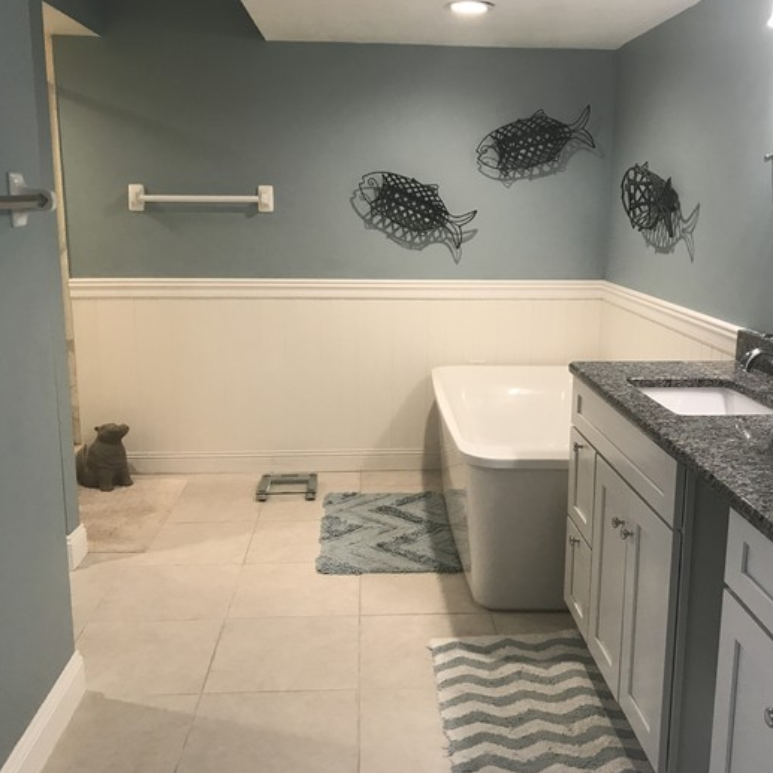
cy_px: 381
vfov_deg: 48.4
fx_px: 859
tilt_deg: -11.7
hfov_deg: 48.4
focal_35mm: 34
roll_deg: -1.1
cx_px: 430
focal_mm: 3.99
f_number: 1.8
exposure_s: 1/30
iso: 32
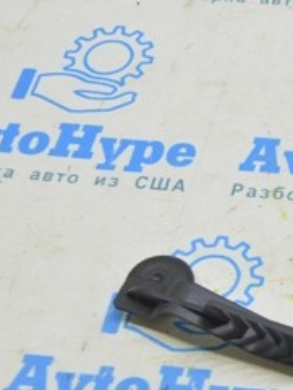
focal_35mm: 103
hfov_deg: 13.4
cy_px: 260
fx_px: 1165
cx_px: 458
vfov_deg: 19.0
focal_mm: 27
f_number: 5.6
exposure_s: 1/20
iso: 400
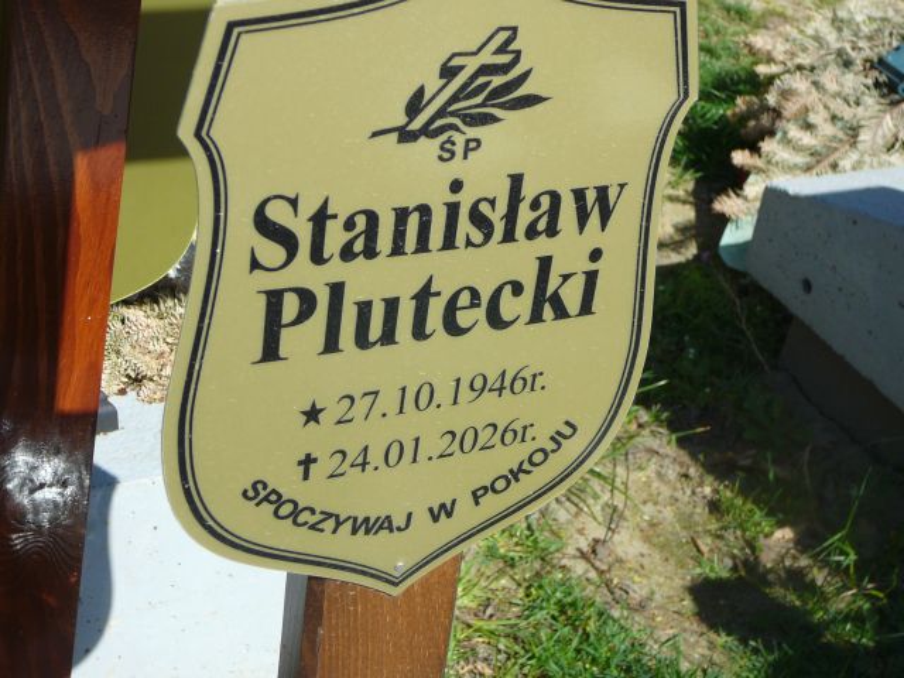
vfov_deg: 24.0
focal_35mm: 61
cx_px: 452
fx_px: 1593
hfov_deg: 31.7
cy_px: 339
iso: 80
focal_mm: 9.1
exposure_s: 1/640
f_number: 3.6
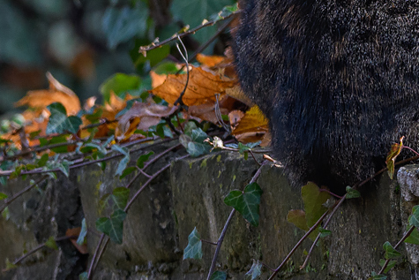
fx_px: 11025
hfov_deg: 2.2
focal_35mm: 947
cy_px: -57
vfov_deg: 1.5
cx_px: 513
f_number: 8
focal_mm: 250
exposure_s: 1/160
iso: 400
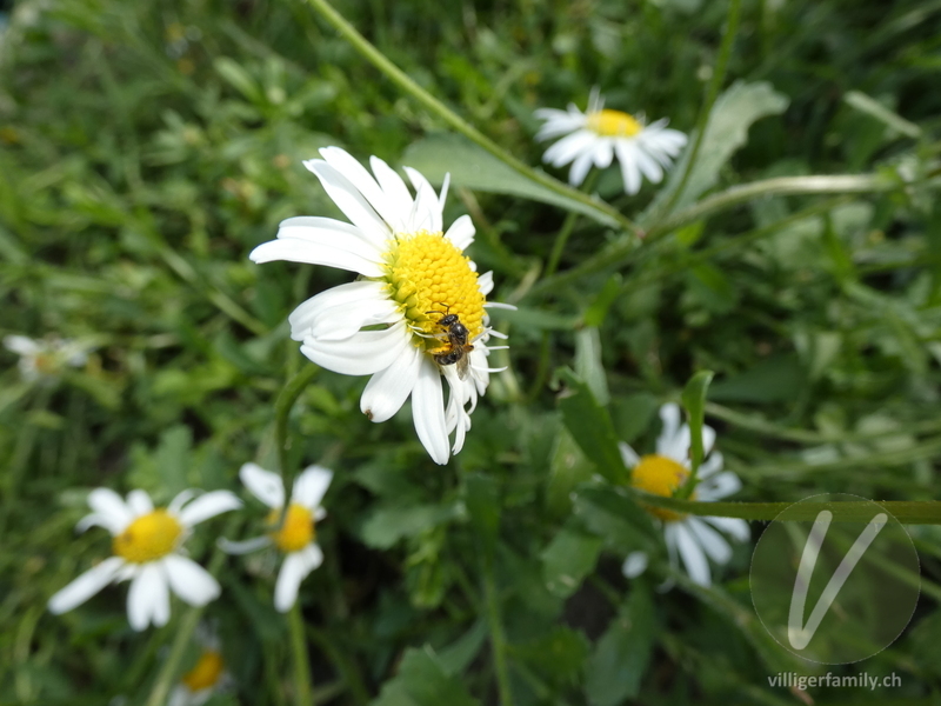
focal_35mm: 20
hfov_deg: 81.7
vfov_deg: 66.0
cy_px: 353
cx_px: 470
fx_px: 544
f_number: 2.8
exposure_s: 1/250
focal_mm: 3.6
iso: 80
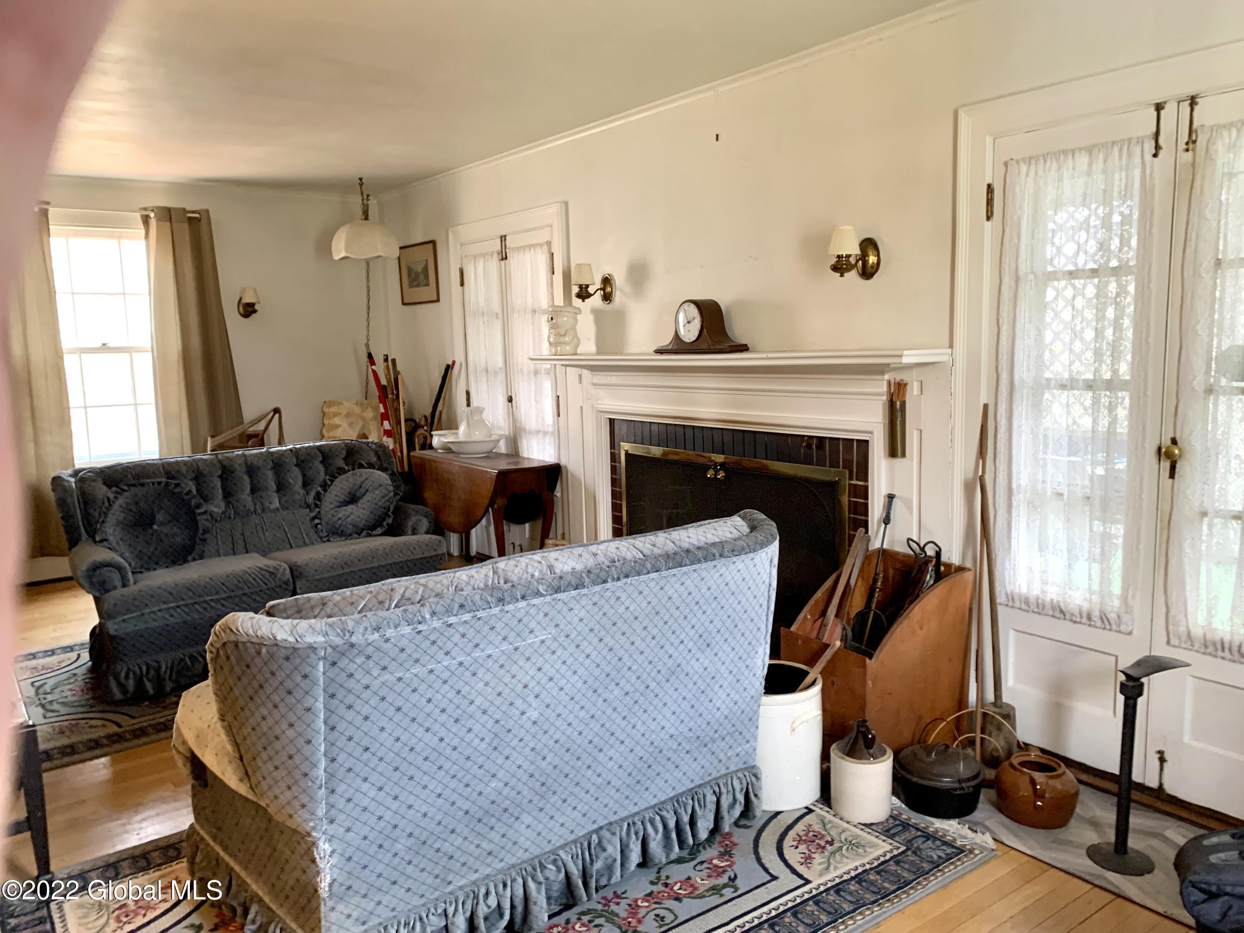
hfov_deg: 67.3
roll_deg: +2.4
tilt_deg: -7.5
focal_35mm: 26
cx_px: 622
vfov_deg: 53.1
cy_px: 466
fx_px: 934
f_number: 1.8
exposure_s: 1/60
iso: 320
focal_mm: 4.25
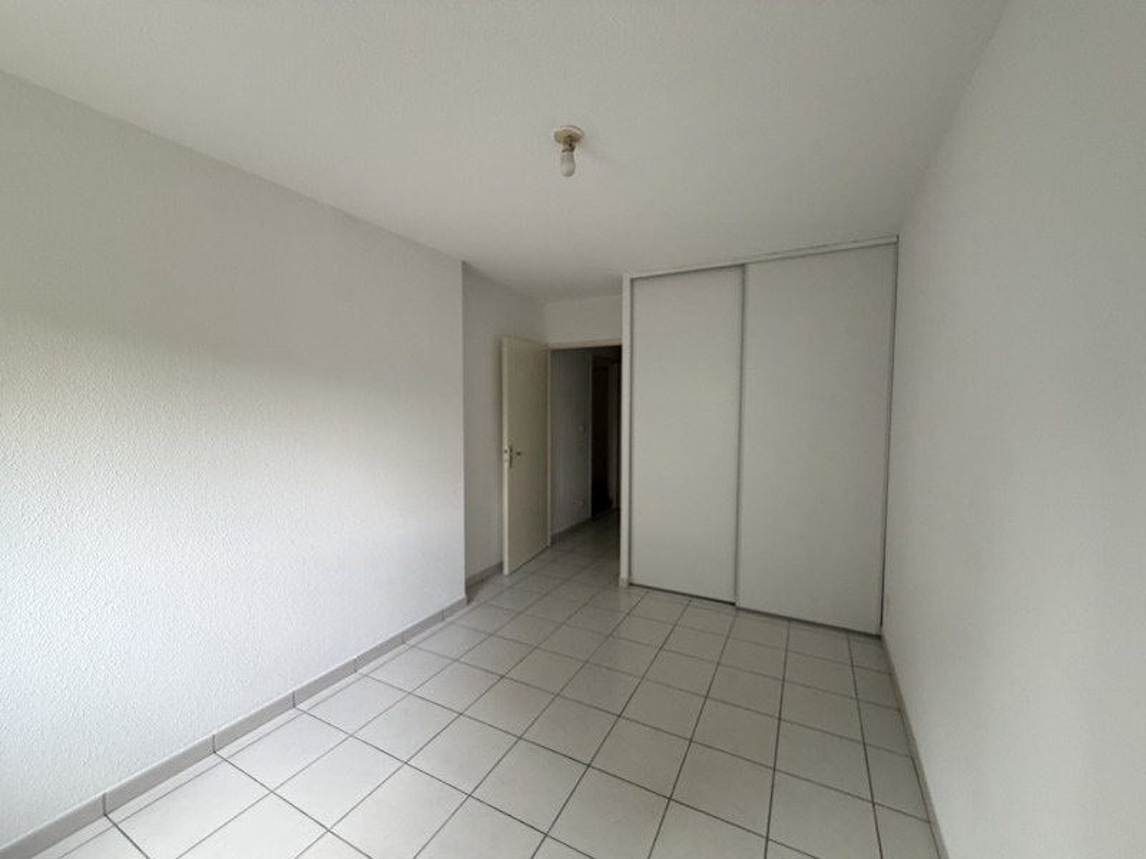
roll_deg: +0.2
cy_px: 430
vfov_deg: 85.7
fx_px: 463
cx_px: 573
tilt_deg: -2.3
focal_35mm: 14
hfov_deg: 102.1
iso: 320
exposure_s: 1/67
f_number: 2.2
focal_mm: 2.22
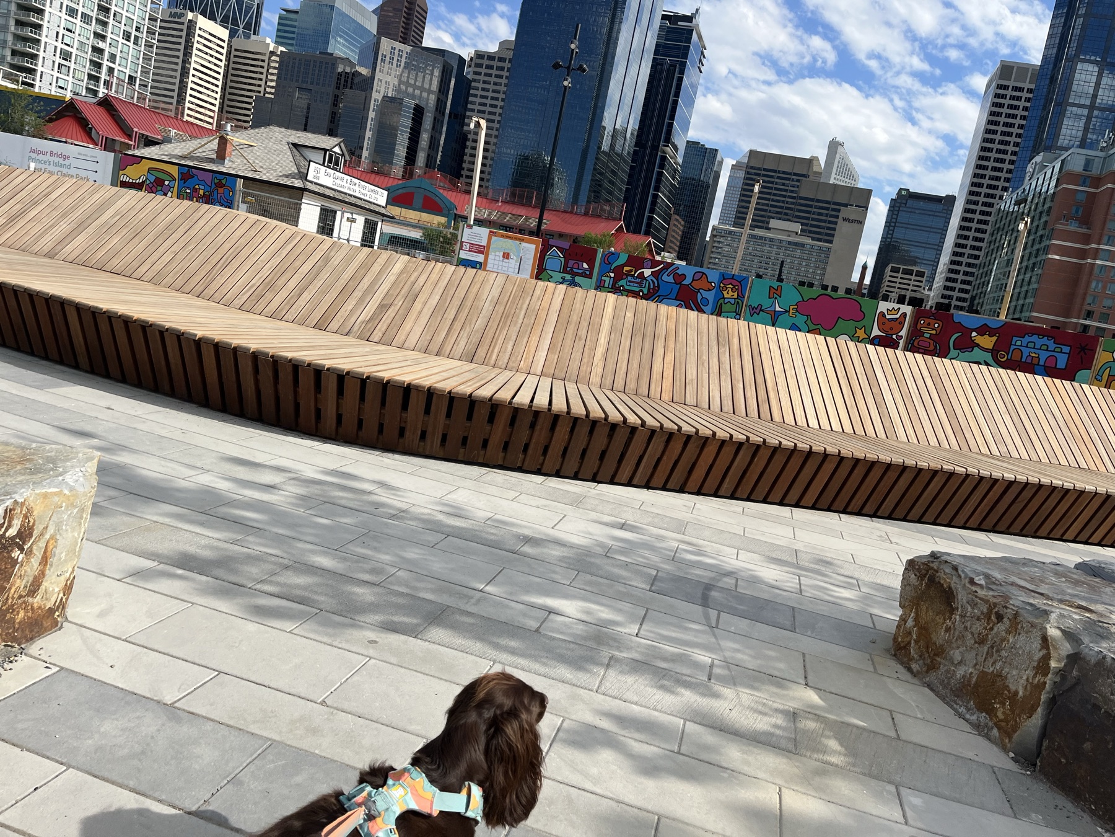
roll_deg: -12.0
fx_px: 837
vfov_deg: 53.1
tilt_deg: -4.2
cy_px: 418
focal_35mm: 26
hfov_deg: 67.3
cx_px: 558
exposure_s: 1/3623
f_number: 1.6
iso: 50
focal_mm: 5.1
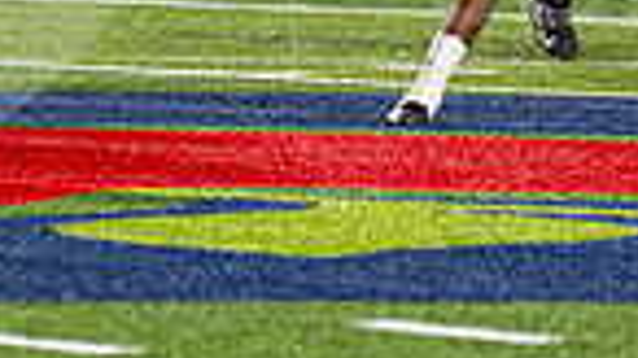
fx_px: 13613
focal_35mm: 805
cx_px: 439
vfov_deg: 1.5
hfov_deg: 2.7
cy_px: -263
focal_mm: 180
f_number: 3.2
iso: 3200
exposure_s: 1/1600
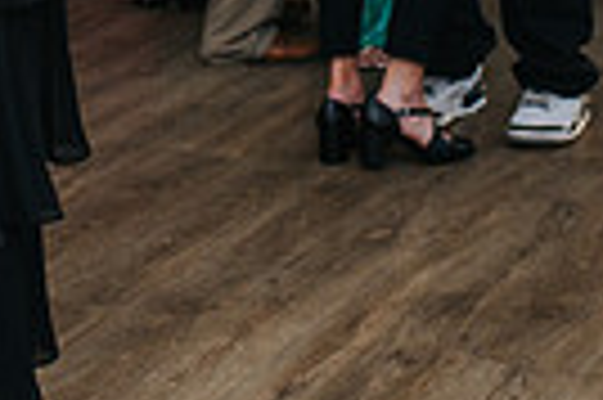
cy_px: -288
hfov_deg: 13.1
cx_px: -140
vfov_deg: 8.7
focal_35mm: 152
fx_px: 2543
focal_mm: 35
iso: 800
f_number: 3.2
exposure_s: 1/200
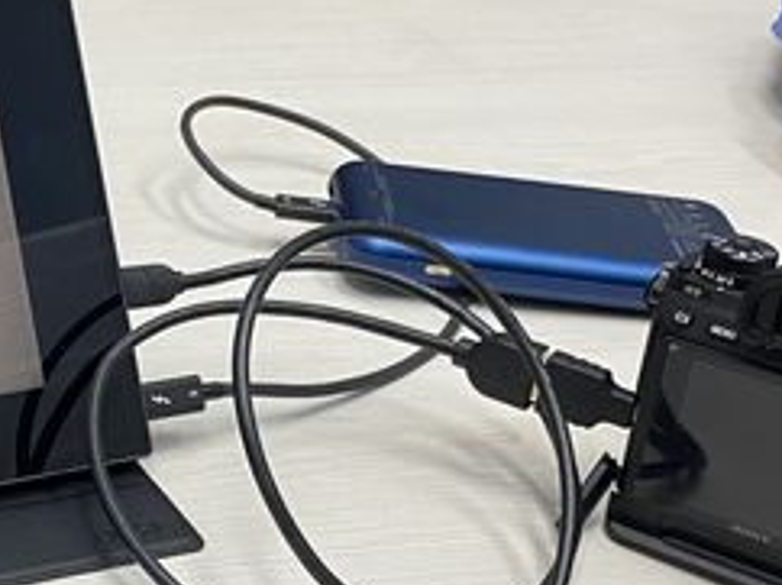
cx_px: -10
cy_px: 331
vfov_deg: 17.1
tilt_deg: -28.4
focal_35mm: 86
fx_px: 1941
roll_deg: -4.7
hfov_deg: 21.9
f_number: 1.8
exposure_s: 1/60
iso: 80
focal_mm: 4.25
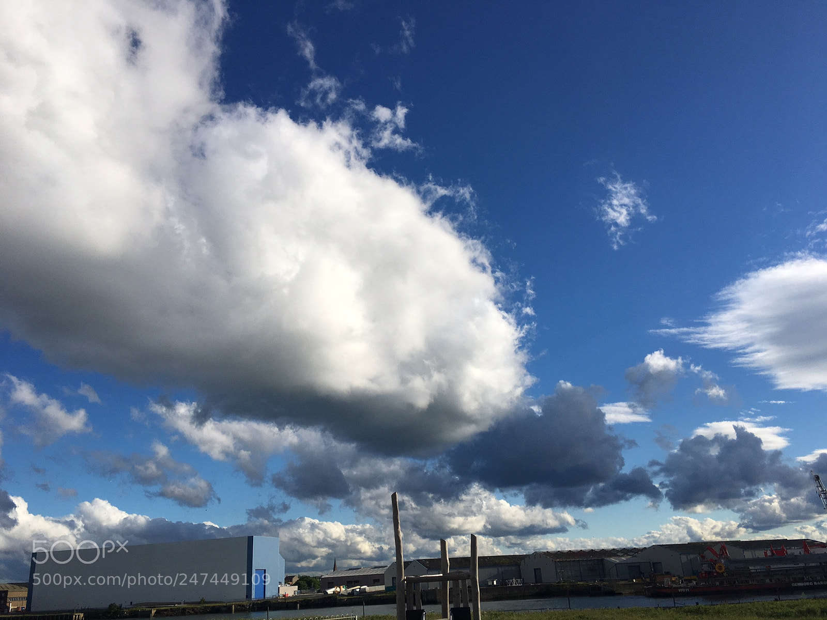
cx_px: 414
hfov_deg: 61.7
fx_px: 693
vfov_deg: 48.2
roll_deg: +2.9
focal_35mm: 29
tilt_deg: +21.5
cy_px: 310
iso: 25
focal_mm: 4.15
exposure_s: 1/3205
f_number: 2.2
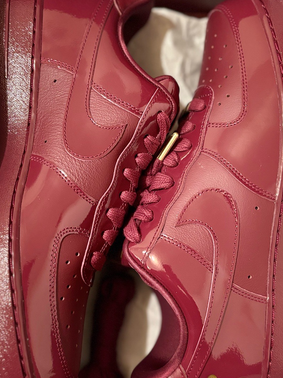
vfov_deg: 47.9
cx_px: 145
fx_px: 425
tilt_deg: -81.6
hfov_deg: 36.8
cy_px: 194
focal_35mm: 39
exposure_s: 1/25
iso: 500
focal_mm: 5.96
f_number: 1.6
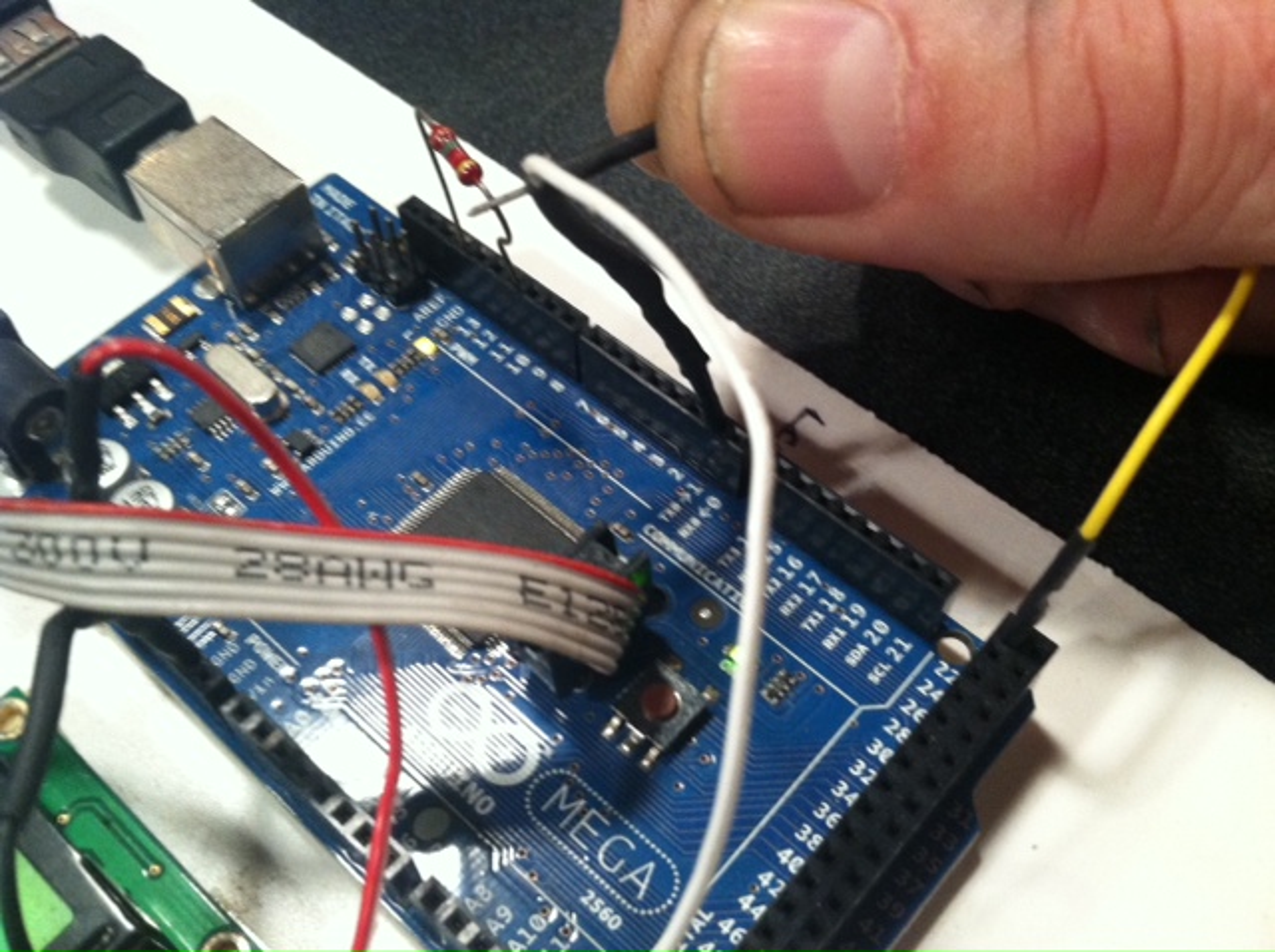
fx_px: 1287
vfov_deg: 40.6
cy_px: 476
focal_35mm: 35
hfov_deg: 52.7
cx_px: 638
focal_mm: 3.85
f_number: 2.8
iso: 320
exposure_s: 1/17
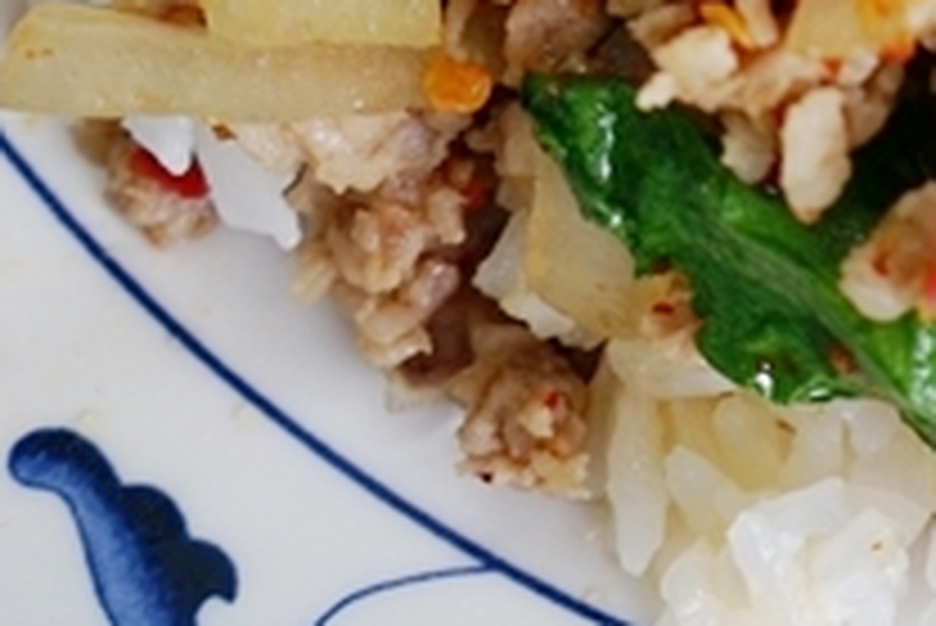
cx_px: 1737
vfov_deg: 7.3
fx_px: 4605
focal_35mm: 177
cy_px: -862
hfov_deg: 10.8
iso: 250
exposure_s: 1/60
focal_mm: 36
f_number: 4
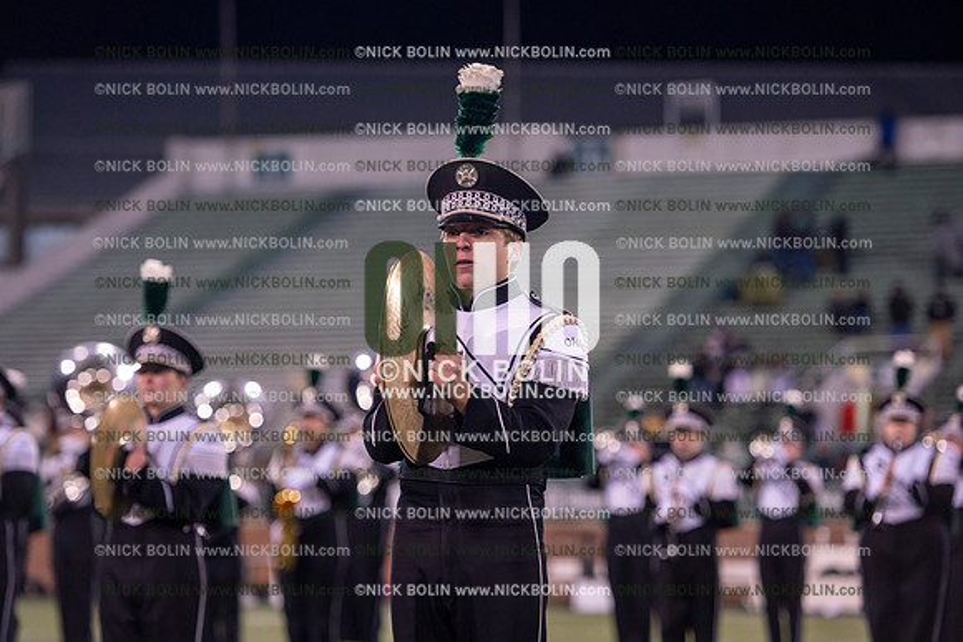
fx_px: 3478
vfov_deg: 10.6
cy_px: 321
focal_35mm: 130
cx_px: 482
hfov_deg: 15.8
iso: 2500
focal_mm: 130
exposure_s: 1/1250
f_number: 2.8
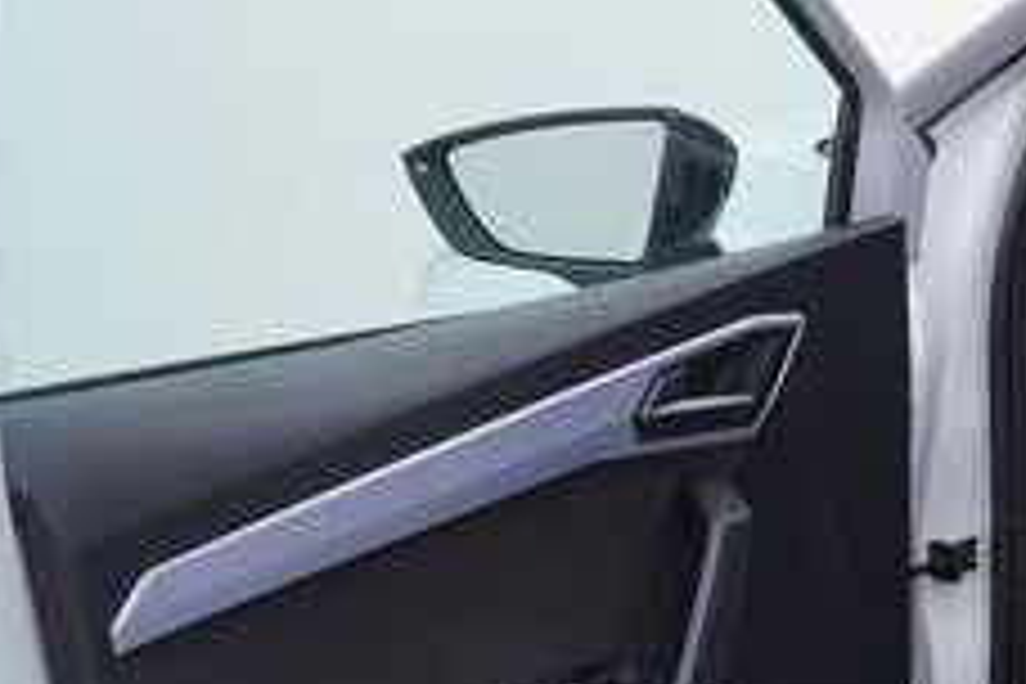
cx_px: 1089
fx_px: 2479
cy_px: 389
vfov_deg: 15.7
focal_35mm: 87
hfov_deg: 22.3
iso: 125
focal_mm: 24
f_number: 3.5
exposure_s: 1/60
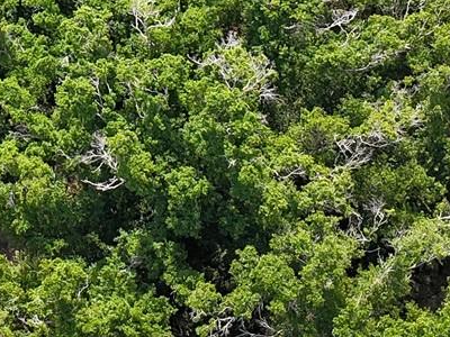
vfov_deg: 14.1
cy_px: -210
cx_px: -81
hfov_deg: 19.3
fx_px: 1248
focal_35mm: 96
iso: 170
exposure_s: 1/640
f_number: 2.8
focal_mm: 4.55
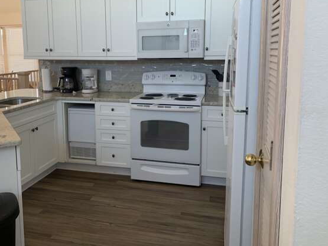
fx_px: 303
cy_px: 96
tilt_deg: -7.8
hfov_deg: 56.6
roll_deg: +0.5
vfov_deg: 43.9
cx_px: 140
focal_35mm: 32
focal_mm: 4.25
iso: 100
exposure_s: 1/115
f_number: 1.8
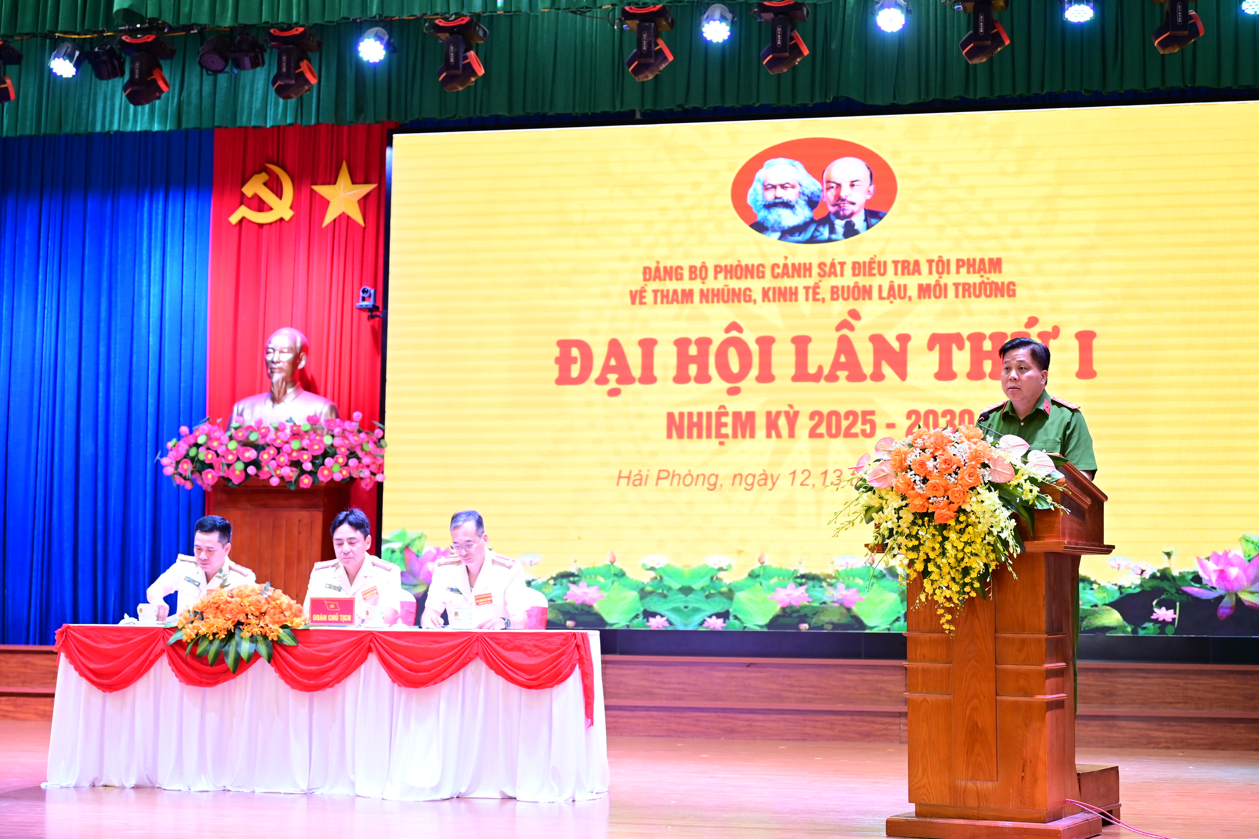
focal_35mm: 53
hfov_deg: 37.5
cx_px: 630
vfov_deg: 25.5
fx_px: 1853
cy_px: 420
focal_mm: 53
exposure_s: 1/100
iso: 1250
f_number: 4
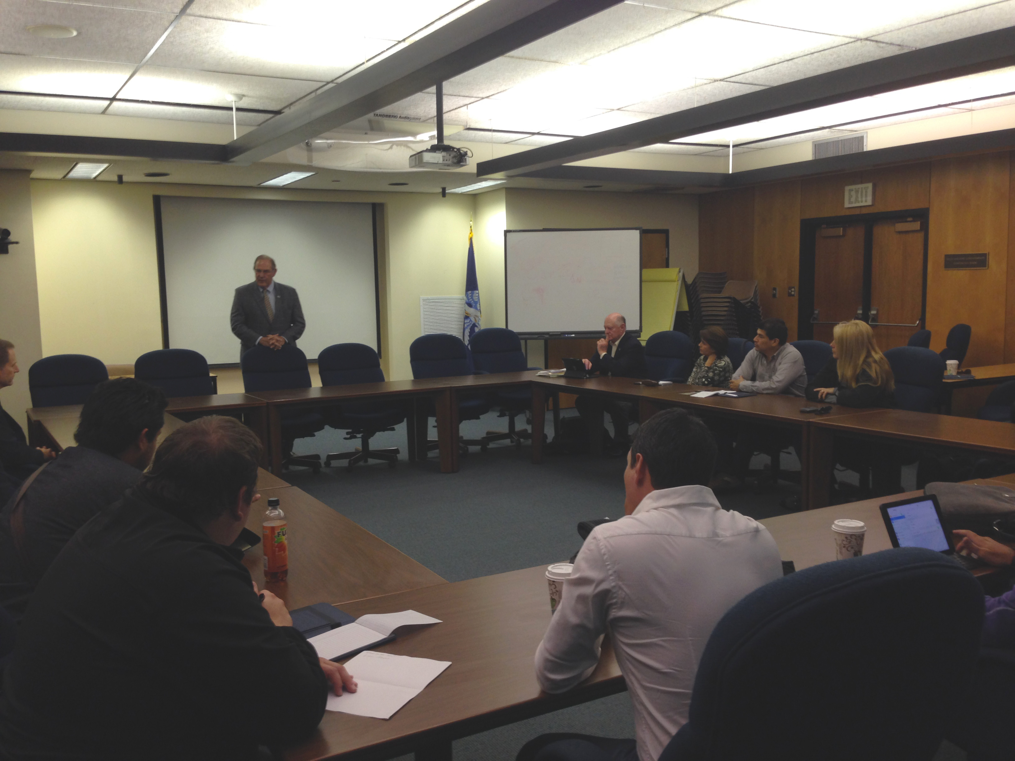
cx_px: 508
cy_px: 380
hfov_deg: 55.4
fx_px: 968
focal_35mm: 33
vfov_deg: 42.9
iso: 64
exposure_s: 1/20
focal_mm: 4.12
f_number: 2.4
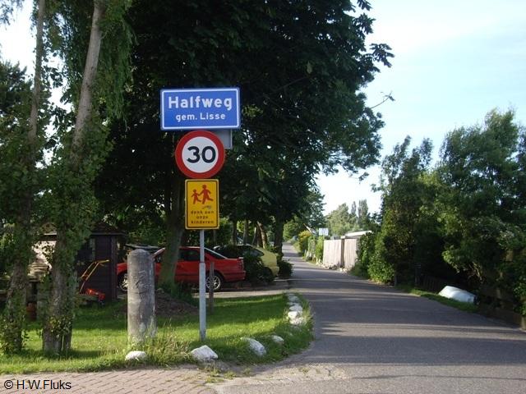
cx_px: 263
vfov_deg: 37.7
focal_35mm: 38
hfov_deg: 49.0
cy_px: 197
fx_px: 577
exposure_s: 1/250
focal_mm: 7.9
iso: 64
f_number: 2.8
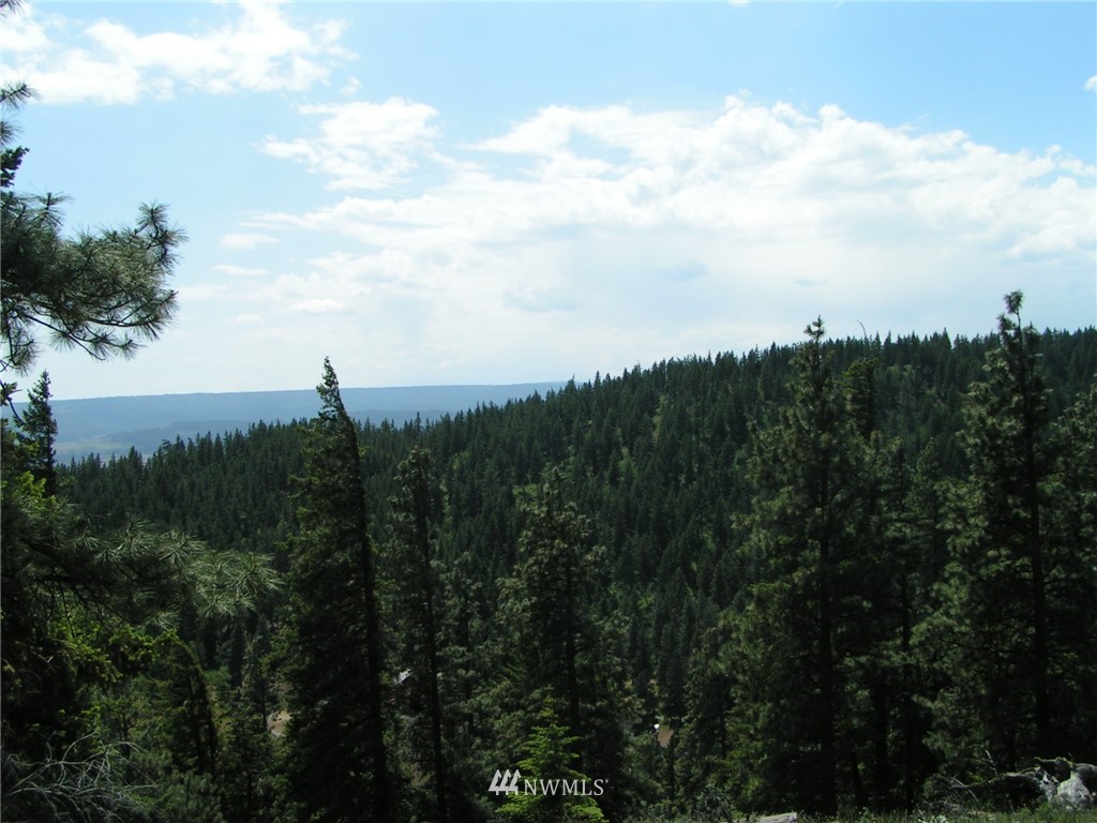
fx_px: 1204
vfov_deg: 37.7
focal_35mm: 38
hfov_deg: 49.0
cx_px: 548
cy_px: 412
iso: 50
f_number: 5.6
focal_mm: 5.8
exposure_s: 1/640
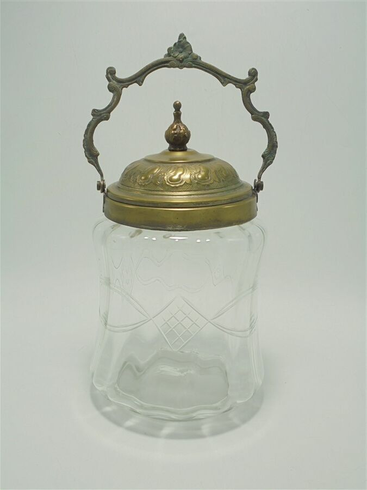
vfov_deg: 54.0
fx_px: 481
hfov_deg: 41.8
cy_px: 245
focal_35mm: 34
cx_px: 184
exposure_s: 1/80
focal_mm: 6.1
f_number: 4
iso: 100
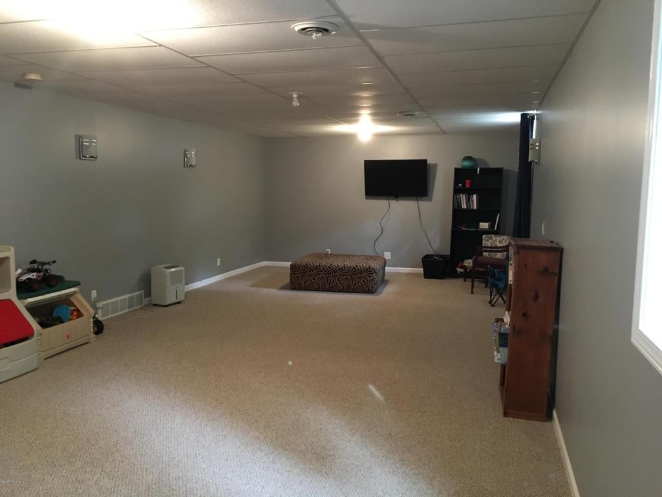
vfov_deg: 48.2
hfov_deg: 61.7
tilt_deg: -5.5
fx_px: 555
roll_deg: -0.6
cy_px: 248
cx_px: 331
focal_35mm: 29
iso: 200
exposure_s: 1/15
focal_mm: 4.15
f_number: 2.2
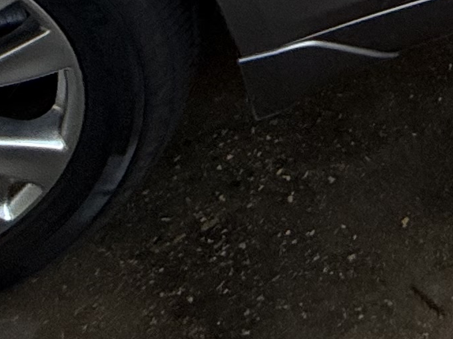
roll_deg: -0.3
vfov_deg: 11.3
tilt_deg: -16.0
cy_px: -662
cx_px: 807
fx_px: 1086
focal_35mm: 83
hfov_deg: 18.6
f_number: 2.2
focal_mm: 2.22
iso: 64
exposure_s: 1/141
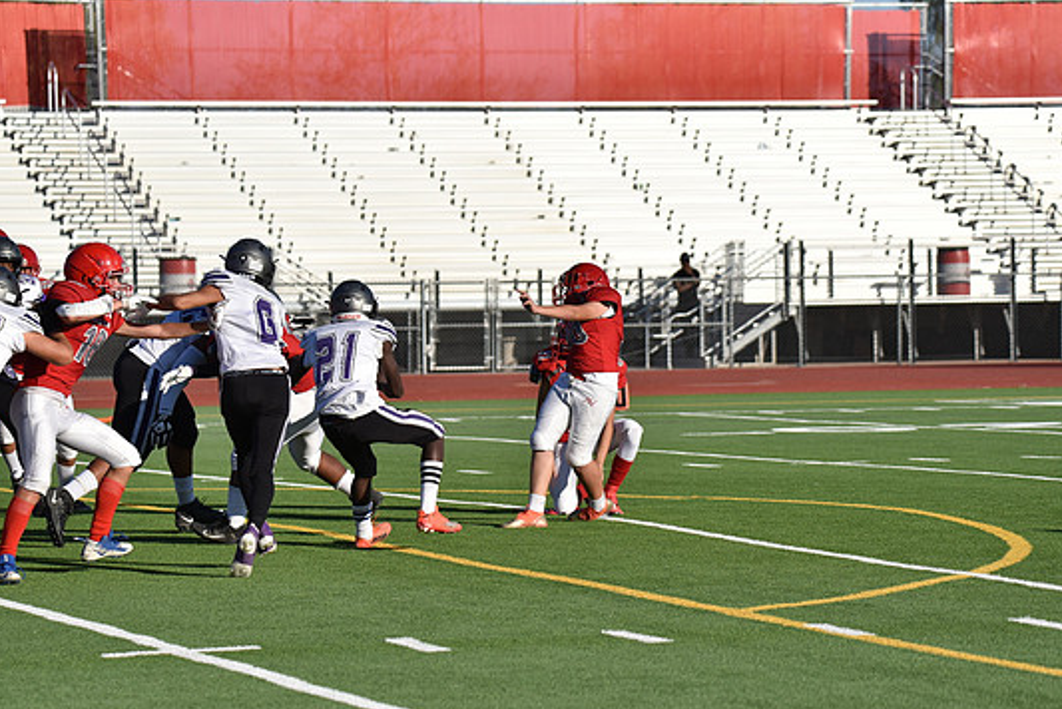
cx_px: 572
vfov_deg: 7.9
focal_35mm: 174
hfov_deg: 11.8
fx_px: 5136
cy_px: 365
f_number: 5.6
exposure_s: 1/4000
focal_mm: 160
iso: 500
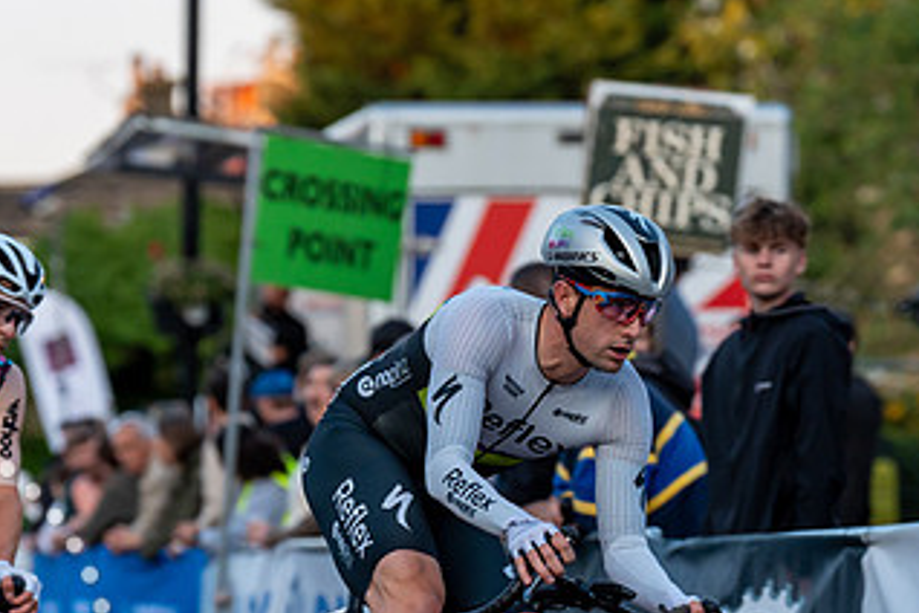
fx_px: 6560
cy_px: 598
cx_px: 403
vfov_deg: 5.3
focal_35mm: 257
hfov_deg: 8.0
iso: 1000
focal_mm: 125
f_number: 3.2
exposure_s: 1/800
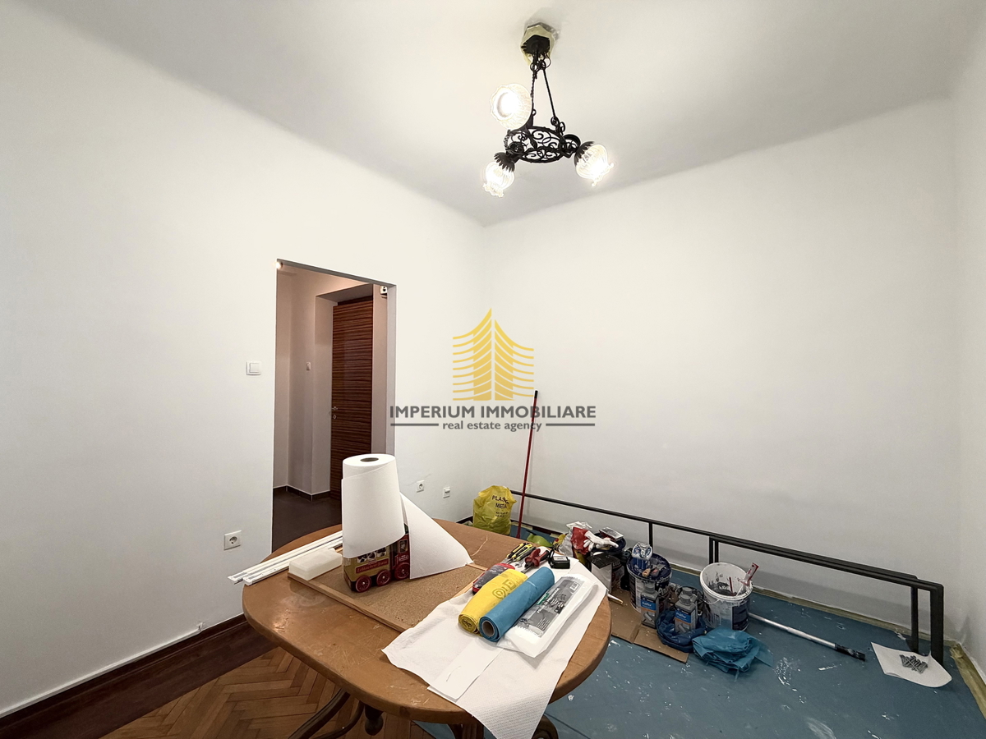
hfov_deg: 102.1
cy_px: 370
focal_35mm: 14
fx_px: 399
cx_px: 493
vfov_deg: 85.7
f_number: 2.2
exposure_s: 1/100
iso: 200
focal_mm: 2.22
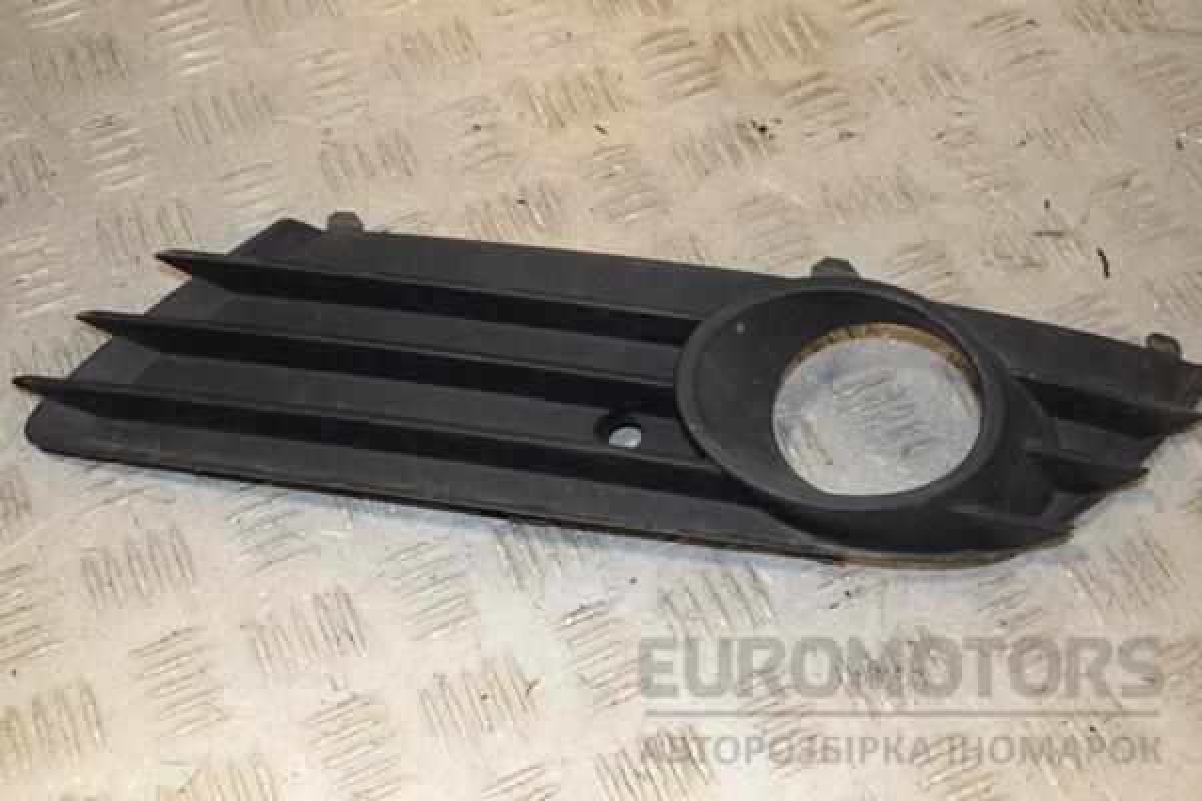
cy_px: 400
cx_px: 601
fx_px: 1753
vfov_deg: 25.8
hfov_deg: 37.9
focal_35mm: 52
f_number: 7.1
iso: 800
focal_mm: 35
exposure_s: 1/200
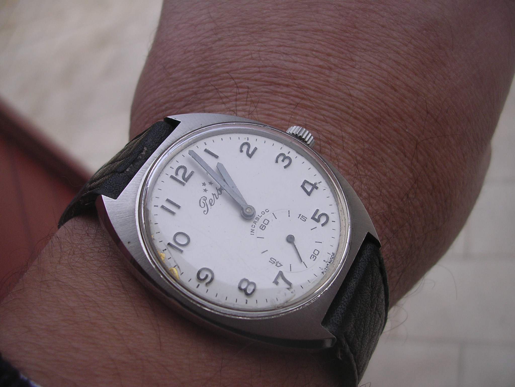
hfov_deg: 49.0
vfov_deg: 37.7
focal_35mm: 38
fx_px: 565
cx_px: 258
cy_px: 194
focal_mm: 5.8
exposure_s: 1/210
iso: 100
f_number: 2.8
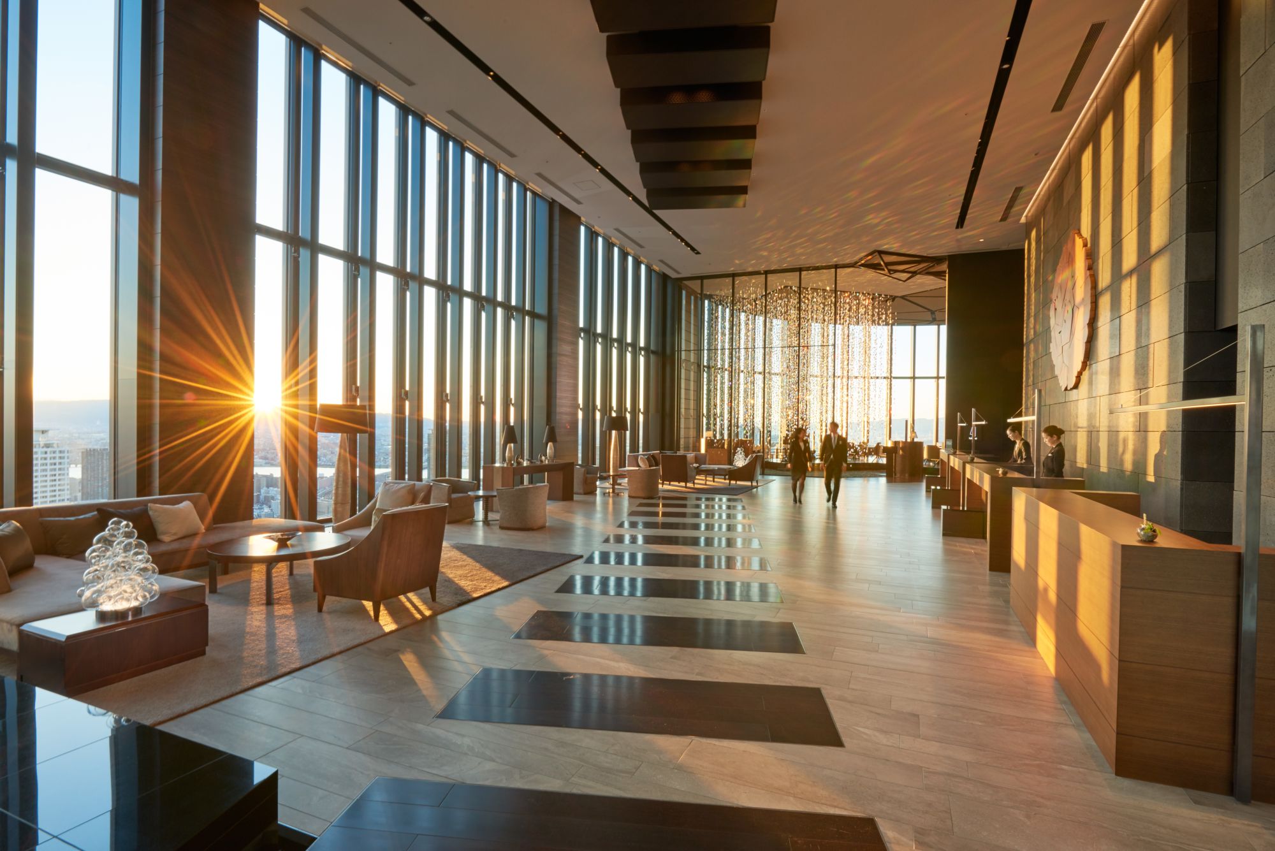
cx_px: 638
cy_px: 426
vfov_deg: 67.4
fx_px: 638
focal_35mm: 18
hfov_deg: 90.0
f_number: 18
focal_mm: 18
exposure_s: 1/4
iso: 200
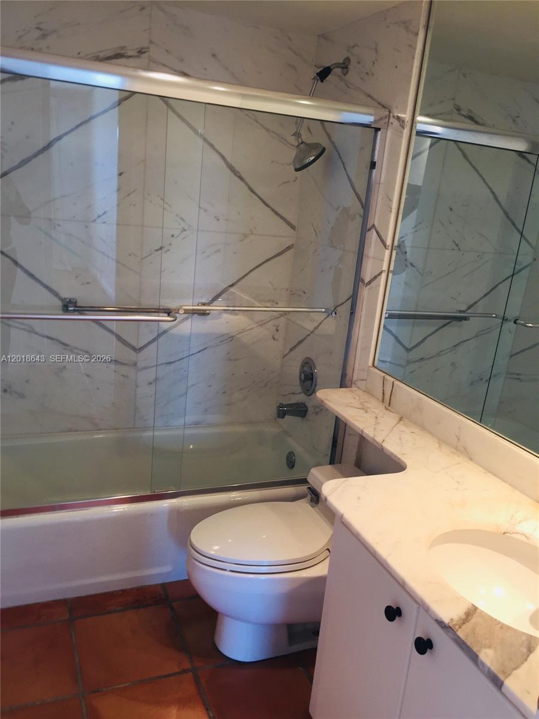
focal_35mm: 29
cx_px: 270
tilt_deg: -14.7
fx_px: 602
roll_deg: -5.2
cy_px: 360
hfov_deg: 48.2
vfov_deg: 61.7
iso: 32
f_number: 2.2
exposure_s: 1/30
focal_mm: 4.15
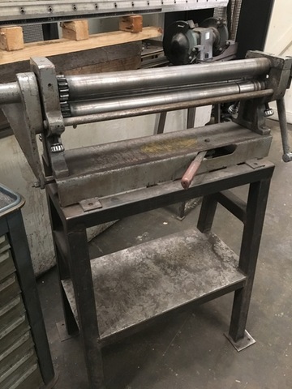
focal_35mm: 29
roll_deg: -2.2
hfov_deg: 48.2
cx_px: 146
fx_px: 326
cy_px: 194
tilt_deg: -33.6
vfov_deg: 61.7
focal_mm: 4.15
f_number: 2.2
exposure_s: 1/17
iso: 500
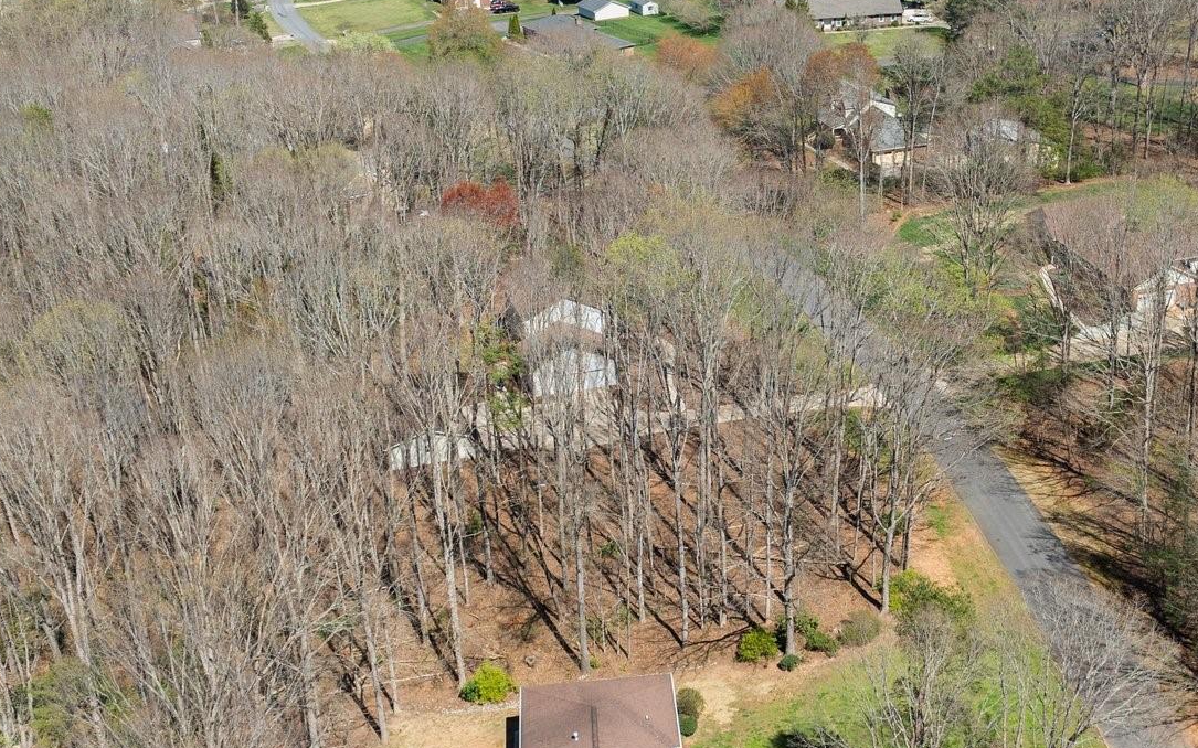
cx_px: 796
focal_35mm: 48
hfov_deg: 41.3
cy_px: 372
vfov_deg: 26.9
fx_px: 1567
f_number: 2.8
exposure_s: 1/1250
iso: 100
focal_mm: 12.29
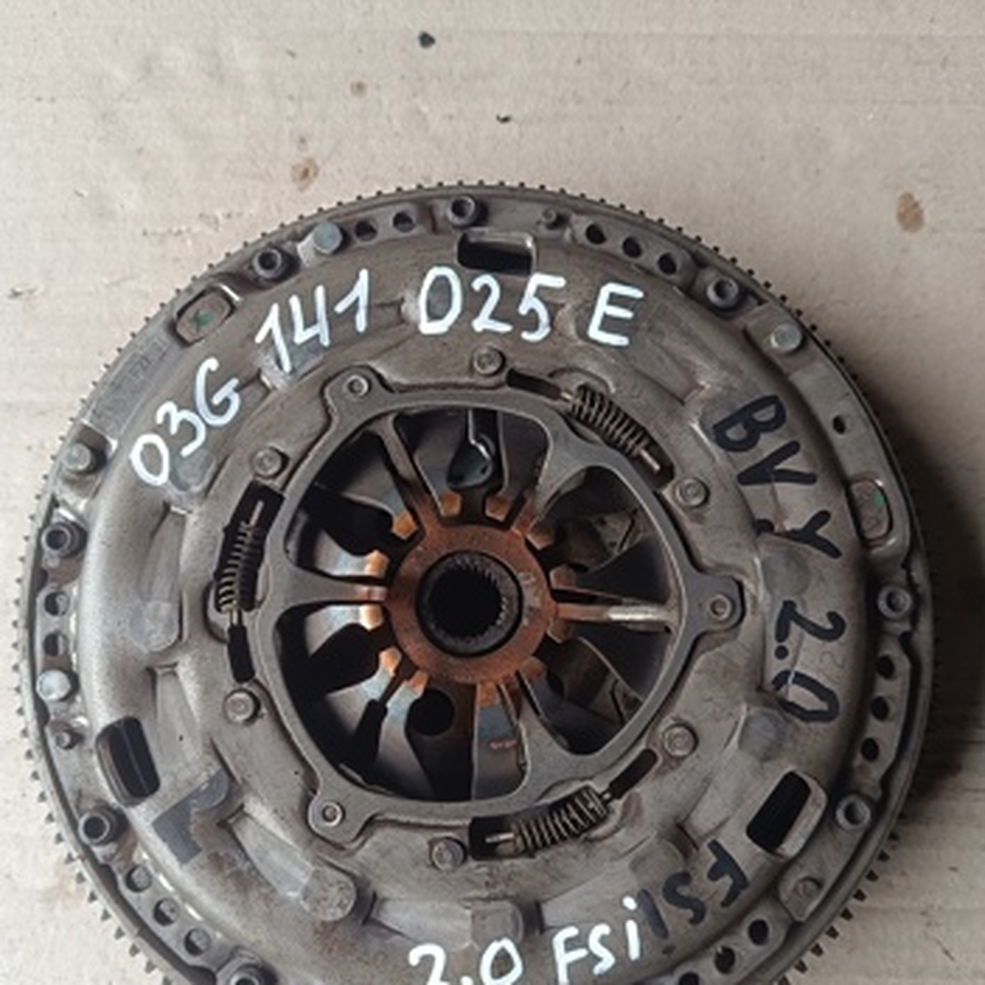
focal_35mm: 29
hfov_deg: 55.6
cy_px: 572
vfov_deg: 55.4
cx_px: 483
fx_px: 934
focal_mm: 5.59
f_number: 1.88
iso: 161
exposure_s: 1/120
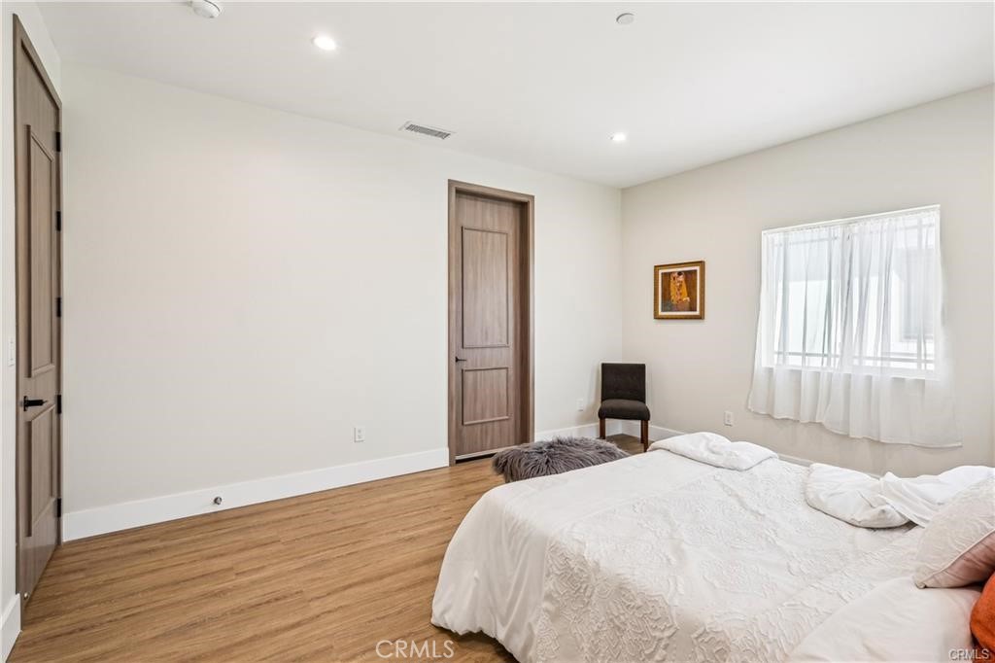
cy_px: 332
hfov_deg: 96.8
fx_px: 442
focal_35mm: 16
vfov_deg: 73.7
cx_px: 498
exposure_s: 1/15
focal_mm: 10.5
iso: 160
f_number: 8
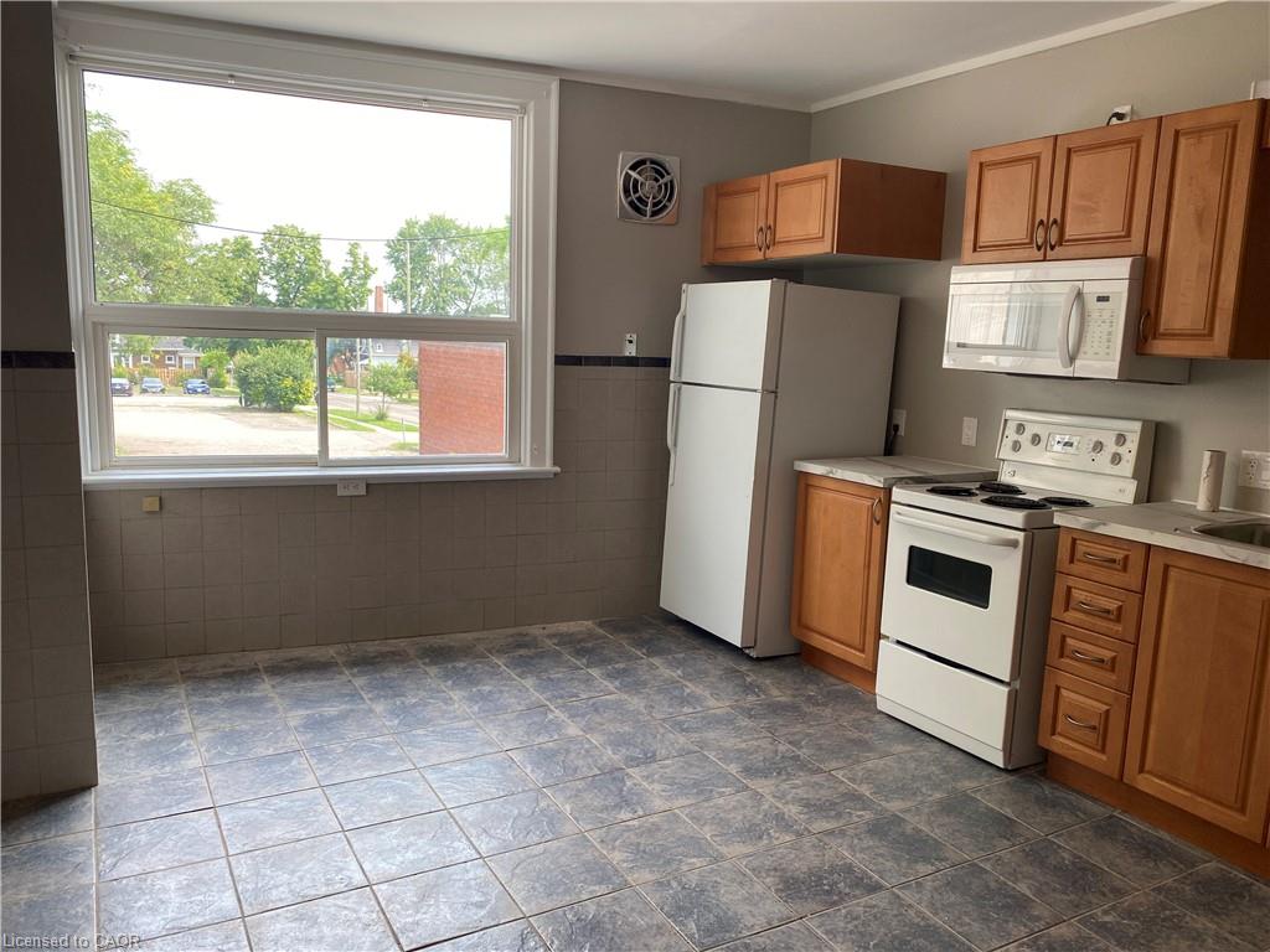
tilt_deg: -8.1
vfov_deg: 53.1
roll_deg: -1.7
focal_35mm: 26
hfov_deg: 67.3
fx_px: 954
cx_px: 635
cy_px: 476
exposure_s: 1/133
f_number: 1.8
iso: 32
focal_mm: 4.25
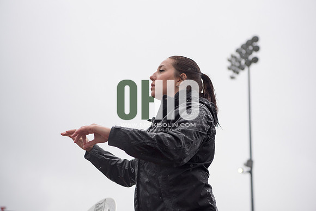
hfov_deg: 28.8
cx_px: 158
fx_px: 615
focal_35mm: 70
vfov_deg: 19.5
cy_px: 106
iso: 400
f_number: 4
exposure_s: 1/1600
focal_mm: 70
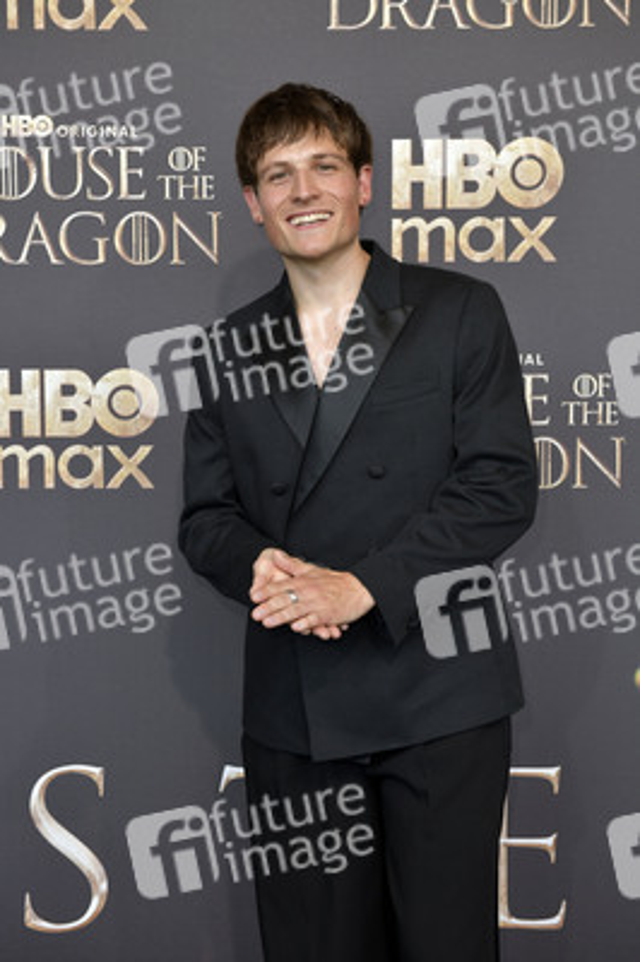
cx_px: 320
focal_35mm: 60
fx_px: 1603
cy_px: 481
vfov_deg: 33.4
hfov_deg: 22.6
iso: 400
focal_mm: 60
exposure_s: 1/250
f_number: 6.3
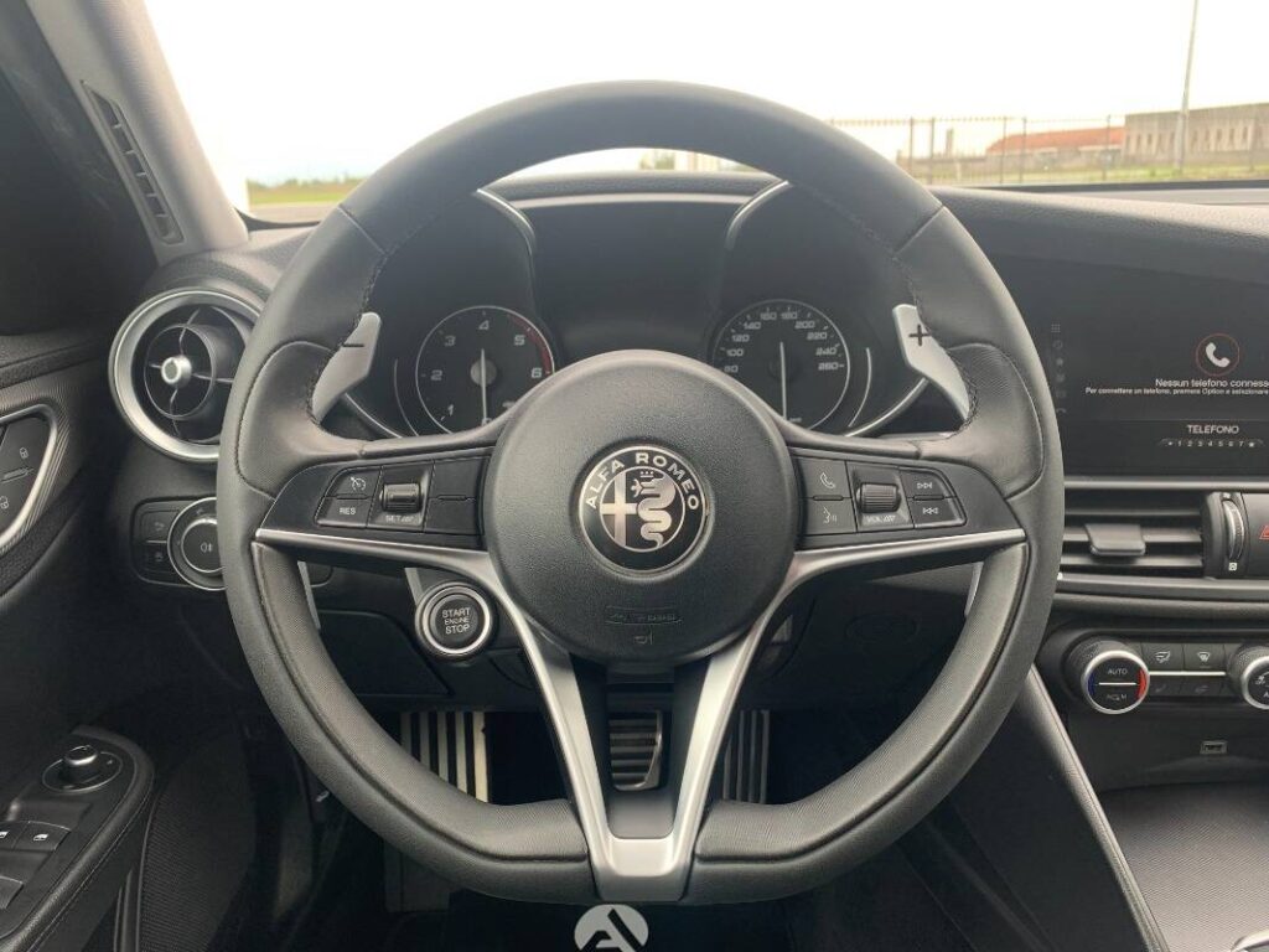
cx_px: 634
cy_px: 476
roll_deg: +0.8
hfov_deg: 67.3
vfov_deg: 53.1
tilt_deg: -16.8
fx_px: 953
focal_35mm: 26
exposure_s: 1/121
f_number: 1.8
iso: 40
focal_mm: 4.25
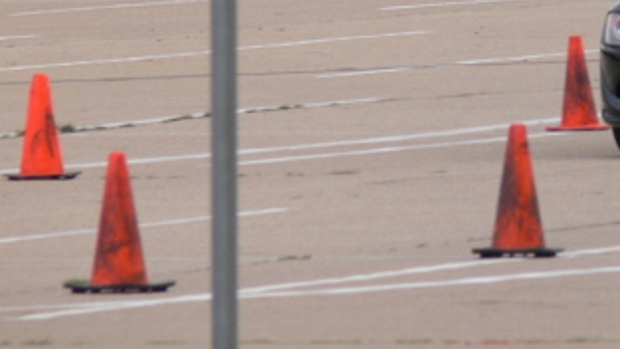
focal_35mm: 936
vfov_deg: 1.3
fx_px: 15386
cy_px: -109
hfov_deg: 2.3
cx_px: 565
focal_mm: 88.8
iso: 100
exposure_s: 1/500
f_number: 5
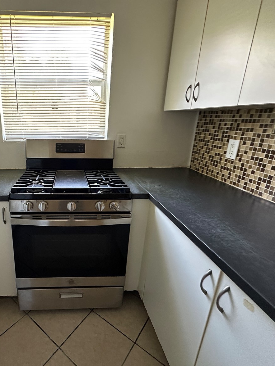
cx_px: 76
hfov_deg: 65.3
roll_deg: -1.7
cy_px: 181
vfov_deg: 84.7
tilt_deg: -18.7
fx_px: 201
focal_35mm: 19
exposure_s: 1/60
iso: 500
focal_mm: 2.22
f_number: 2.2
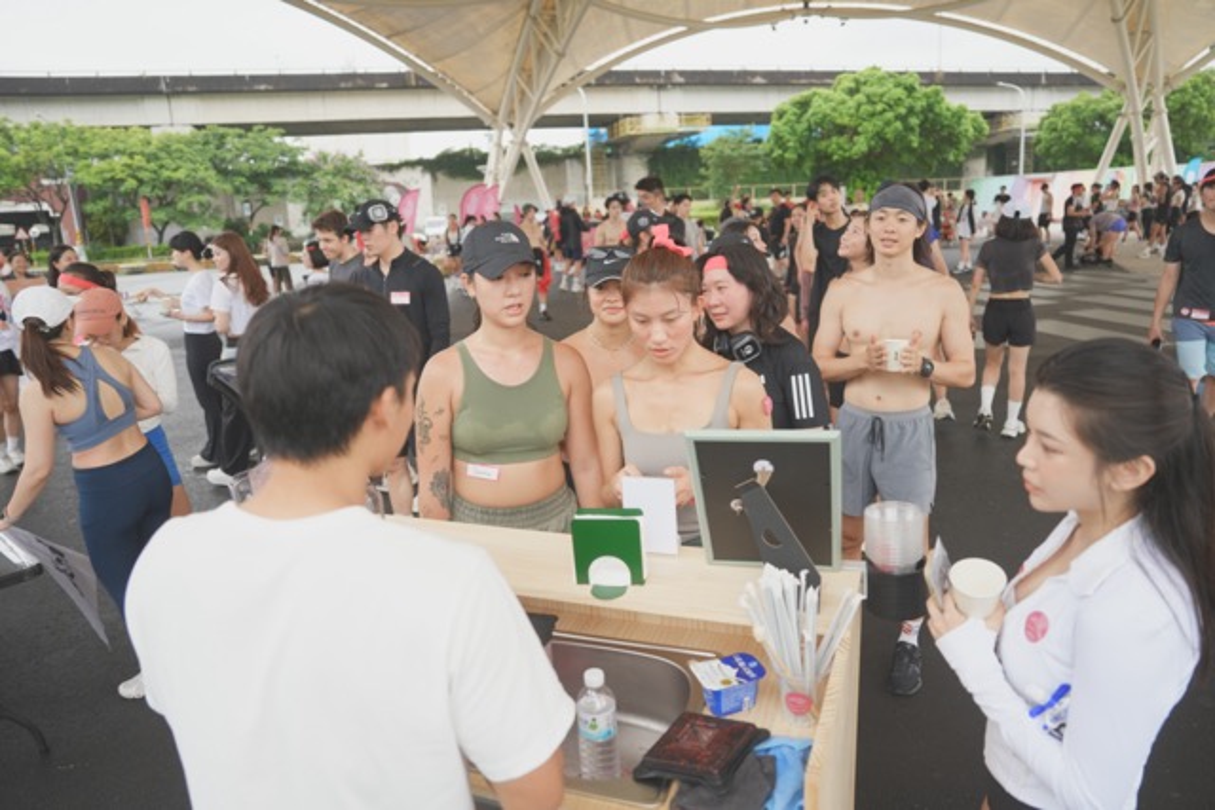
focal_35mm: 24
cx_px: 608
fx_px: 810
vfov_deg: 53.2
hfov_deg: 73.7
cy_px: 405
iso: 250
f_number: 2.8
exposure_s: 1/400
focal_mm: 24
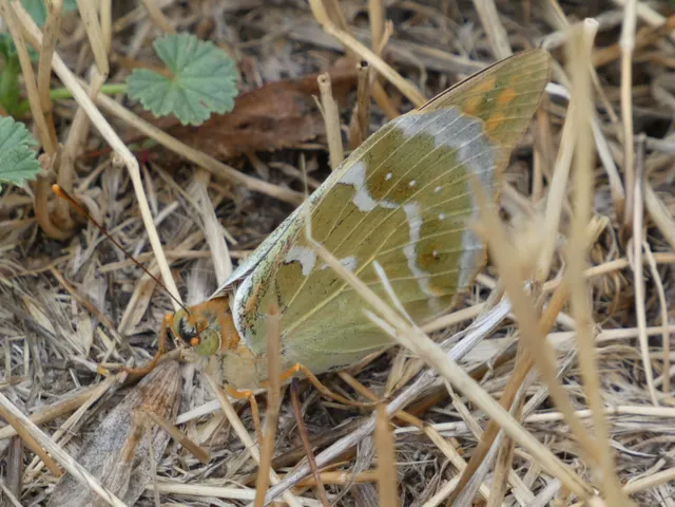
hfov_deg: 2.5
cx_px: 338
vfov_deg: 1.9
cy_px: 254
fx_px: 15600
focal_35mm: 800
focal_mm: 143.4
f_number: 5.6
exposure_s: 1/100
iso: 125
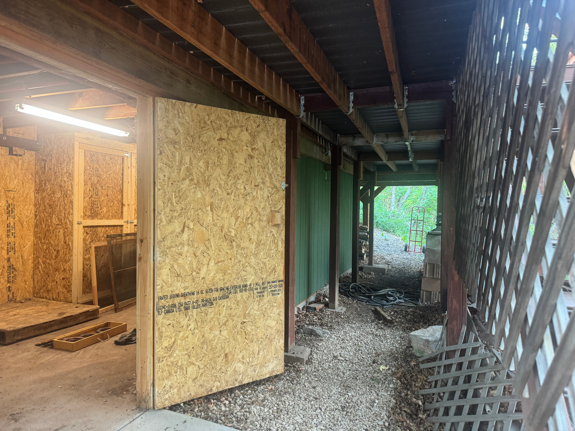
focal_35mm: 24
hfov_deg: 71.6
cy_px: 216
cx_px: 288
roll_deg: -0.8
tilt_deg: -1.7
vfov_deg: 56.8
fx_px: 399
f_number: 1.78
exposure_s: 1/102
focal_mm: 6.76
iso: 200
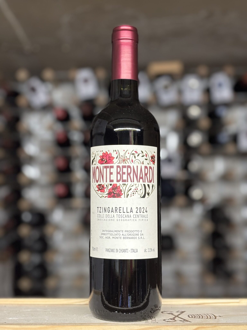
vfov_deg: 36.8
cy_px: 165
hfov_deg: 28.0
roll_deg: +0.7
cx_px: 124
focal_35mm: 52
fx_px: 495
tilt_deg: +3.1
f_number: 1.6
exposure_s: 1/50
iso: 160
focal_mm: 5.96
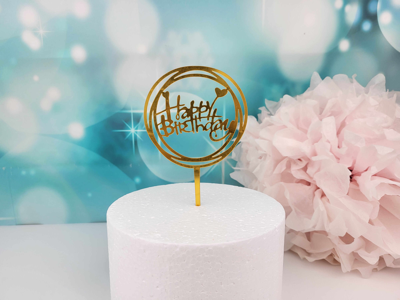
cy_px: 150
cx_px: 200
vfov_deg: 53.1
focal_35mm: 26
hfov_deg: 67.3
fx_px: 300
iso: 40
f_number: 1.8
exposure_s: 1/191
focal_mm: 5.4
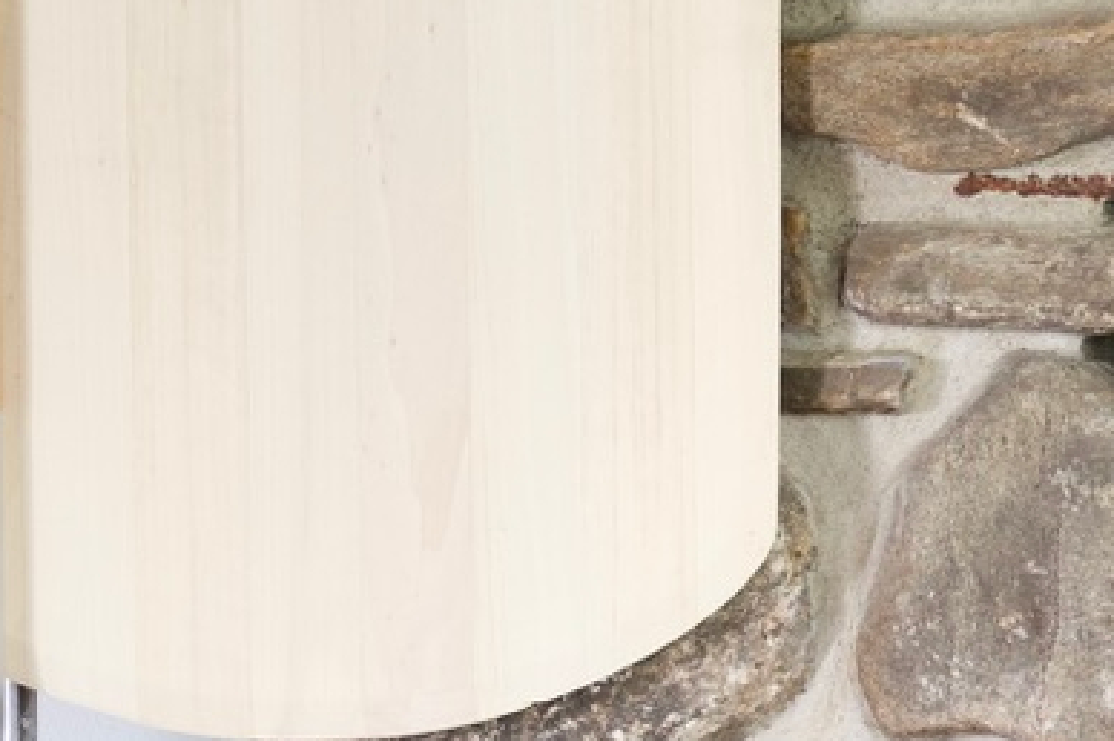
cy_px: 69
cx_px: 2050
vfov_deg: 6.6
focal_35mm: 208
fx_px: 6431
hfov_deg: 9.4
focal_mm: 35
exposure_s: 1/60
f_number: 1.6
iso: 640
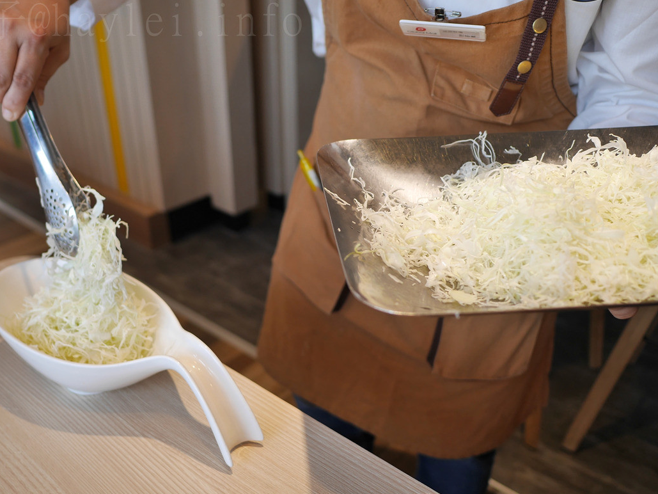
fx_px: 665
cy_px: 258
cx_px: 290
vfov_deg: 40.7
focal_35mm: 35
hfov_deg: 52.5
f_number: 2
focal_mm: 15
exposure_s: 1/160
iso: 200
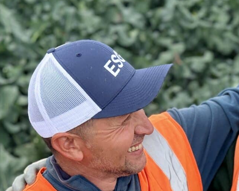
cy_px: 148
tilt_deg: -22.6
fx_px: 828
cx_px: 188
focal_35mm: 117
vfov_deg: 13.1
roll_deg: +4.5
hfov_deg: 16.3
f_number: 1.78
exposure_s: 1/2033
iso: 64
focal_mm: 6.76
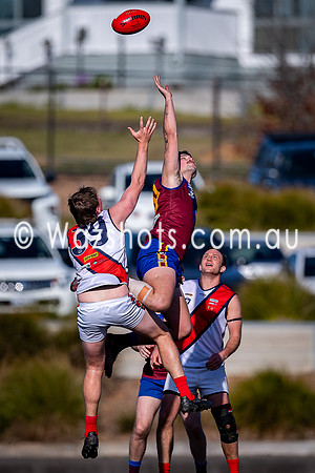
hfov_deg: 1.5
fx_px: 11800
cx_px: 189
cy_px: 189
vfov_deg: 2.3
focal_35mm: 899
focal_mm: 500
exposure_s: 1/2000
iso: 100
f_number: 4
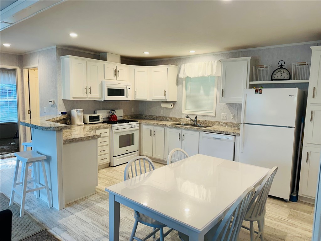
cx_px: 160
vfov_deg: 56.8
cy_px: 120
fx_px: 223
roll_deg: -1.5
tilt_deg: -6.2
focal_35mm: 24
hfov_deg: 71.6
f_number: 1.78
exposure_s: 1/120
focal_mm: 6.86
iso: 160
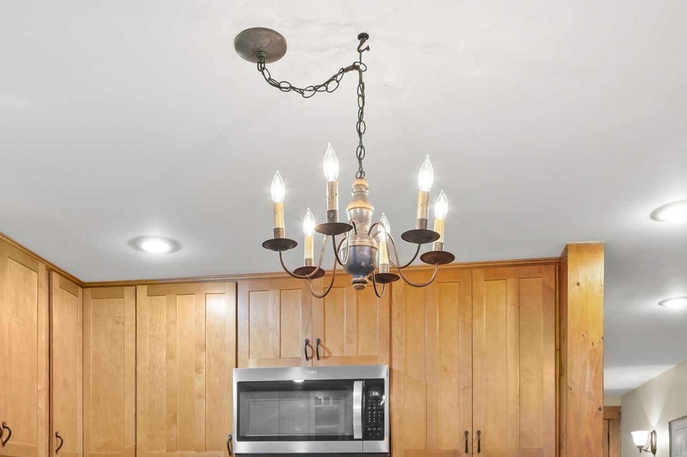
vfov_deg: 32.1
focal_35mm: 36
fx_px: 686
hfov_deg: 53.1
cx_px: 325
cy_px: 512
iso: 250
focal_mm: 15
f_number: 7.1
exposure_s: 5
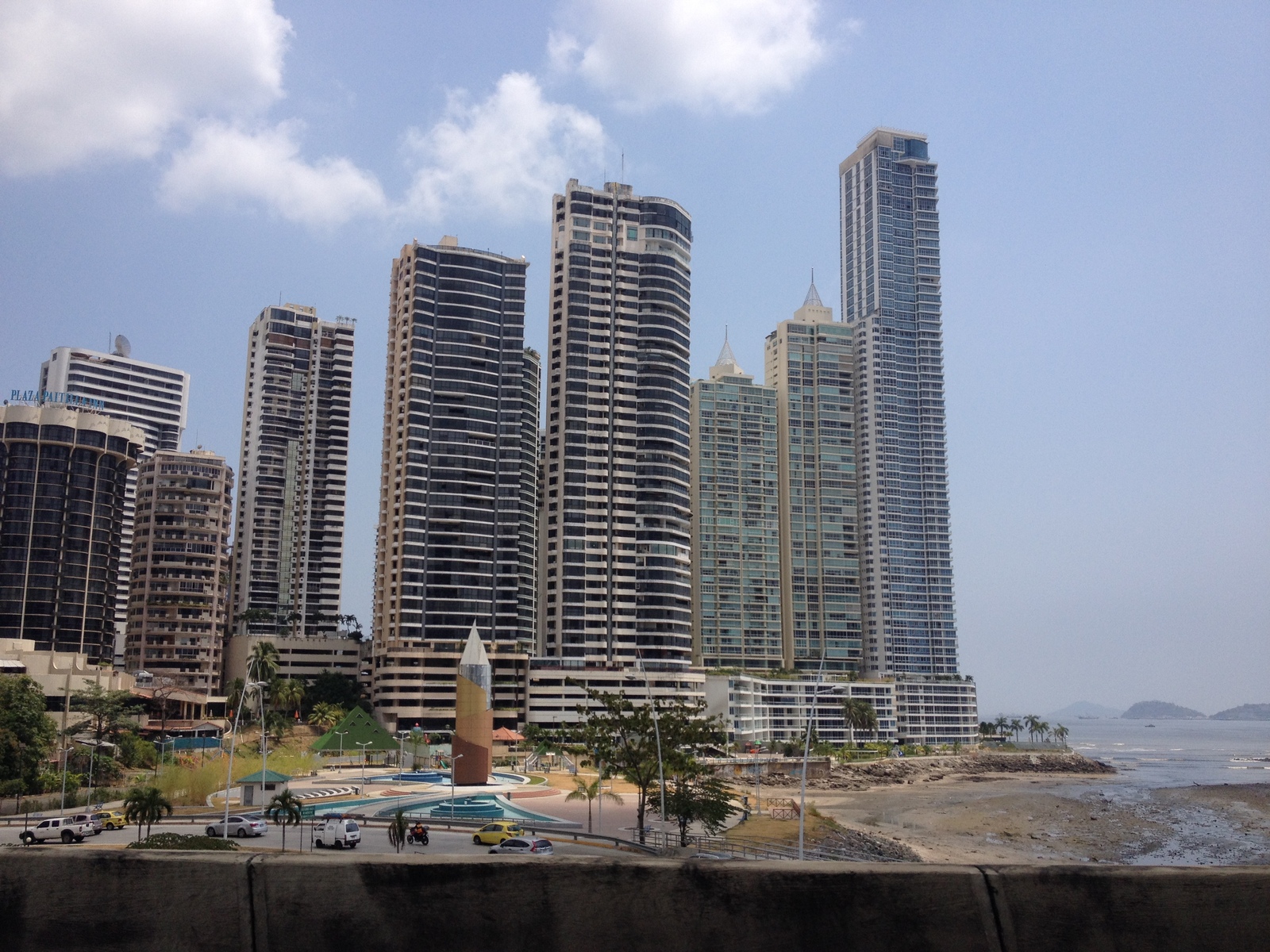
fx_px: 1284
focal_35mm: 35
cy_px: 476
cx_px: 635
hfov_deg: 52.6
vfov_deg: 40.7
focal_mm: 4.28
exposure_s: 1/2513
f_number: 2.4
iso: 50
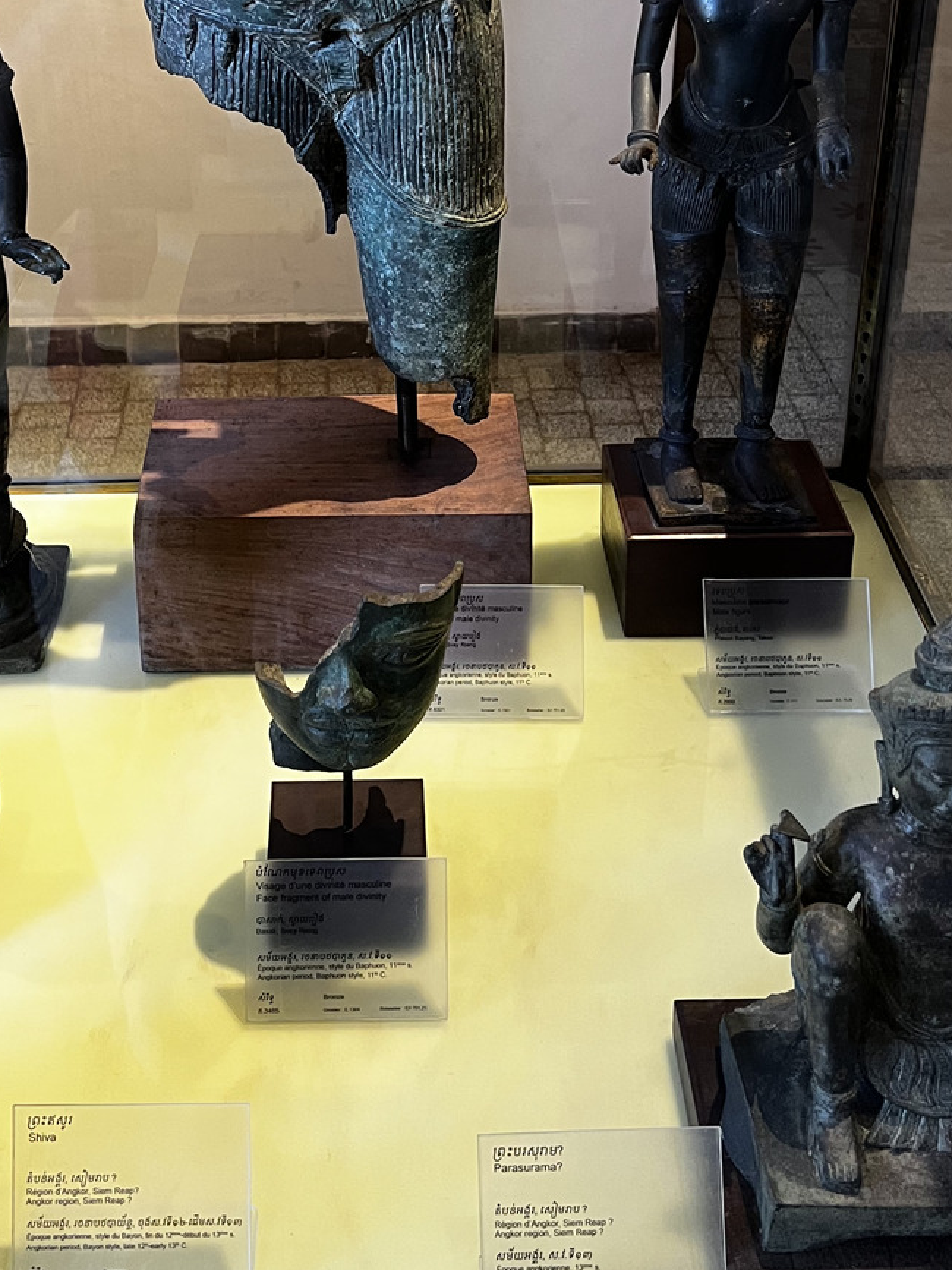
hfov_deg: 30.2
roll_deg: +0.9
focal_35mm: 48
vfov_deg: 38.5
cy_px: 302
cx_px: 368
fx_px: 1761
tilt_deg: -25.2
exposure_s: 1/70
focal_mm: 5.7
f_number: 1.5
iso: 125
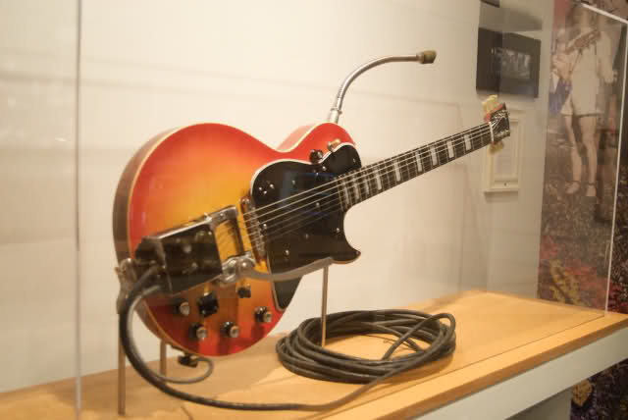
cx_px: 314
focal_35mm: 39
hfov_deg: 49.5
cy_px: 210
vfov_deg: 34.3
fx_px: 681
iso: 1600
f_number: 4
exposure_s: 1/50
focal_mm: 26
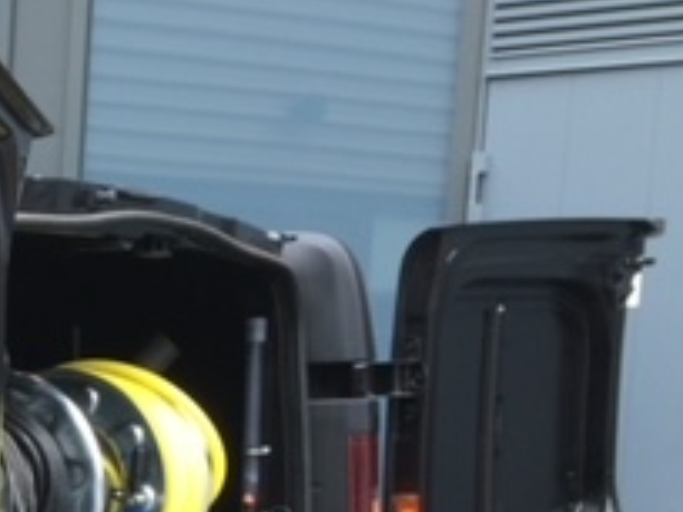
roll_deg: -0.8
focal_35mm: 91
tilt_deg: -5.5
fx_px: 1795
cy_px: 606
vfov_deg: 15.7
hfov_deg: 18.9
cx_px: -348
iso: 32
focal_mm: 4.15
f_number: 2.2
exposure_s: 1/105
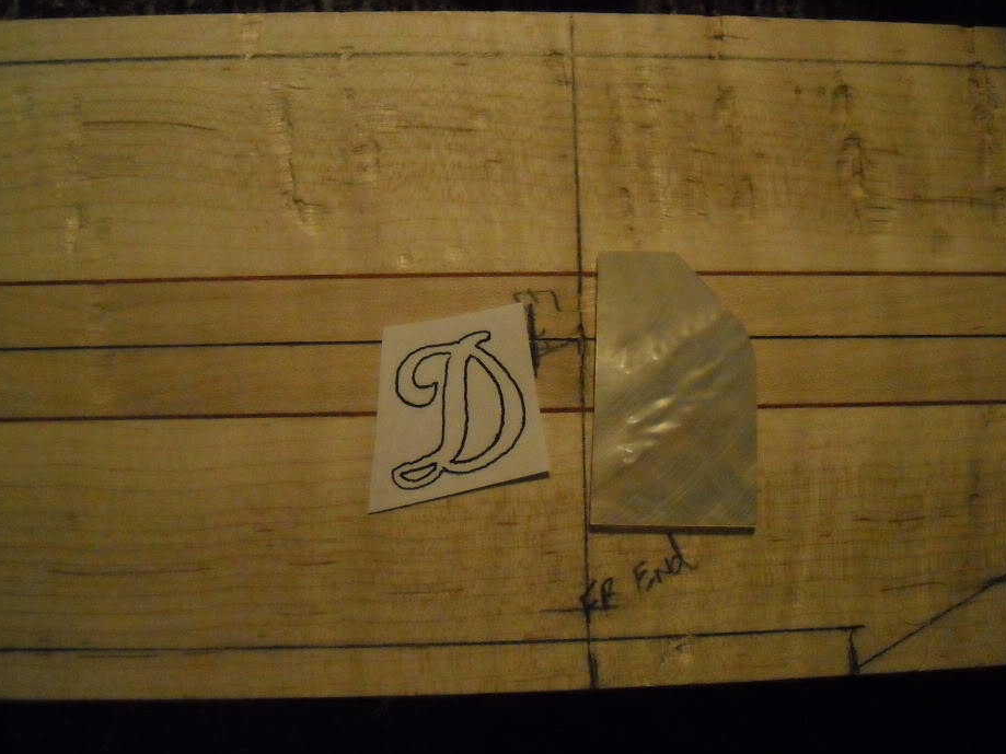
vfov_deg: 36.8
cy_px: 409
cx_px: 485
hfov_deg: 47.9
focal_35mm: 39
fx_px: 1133
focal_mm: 5.7
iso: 800
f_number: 2.8
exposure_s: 1/184
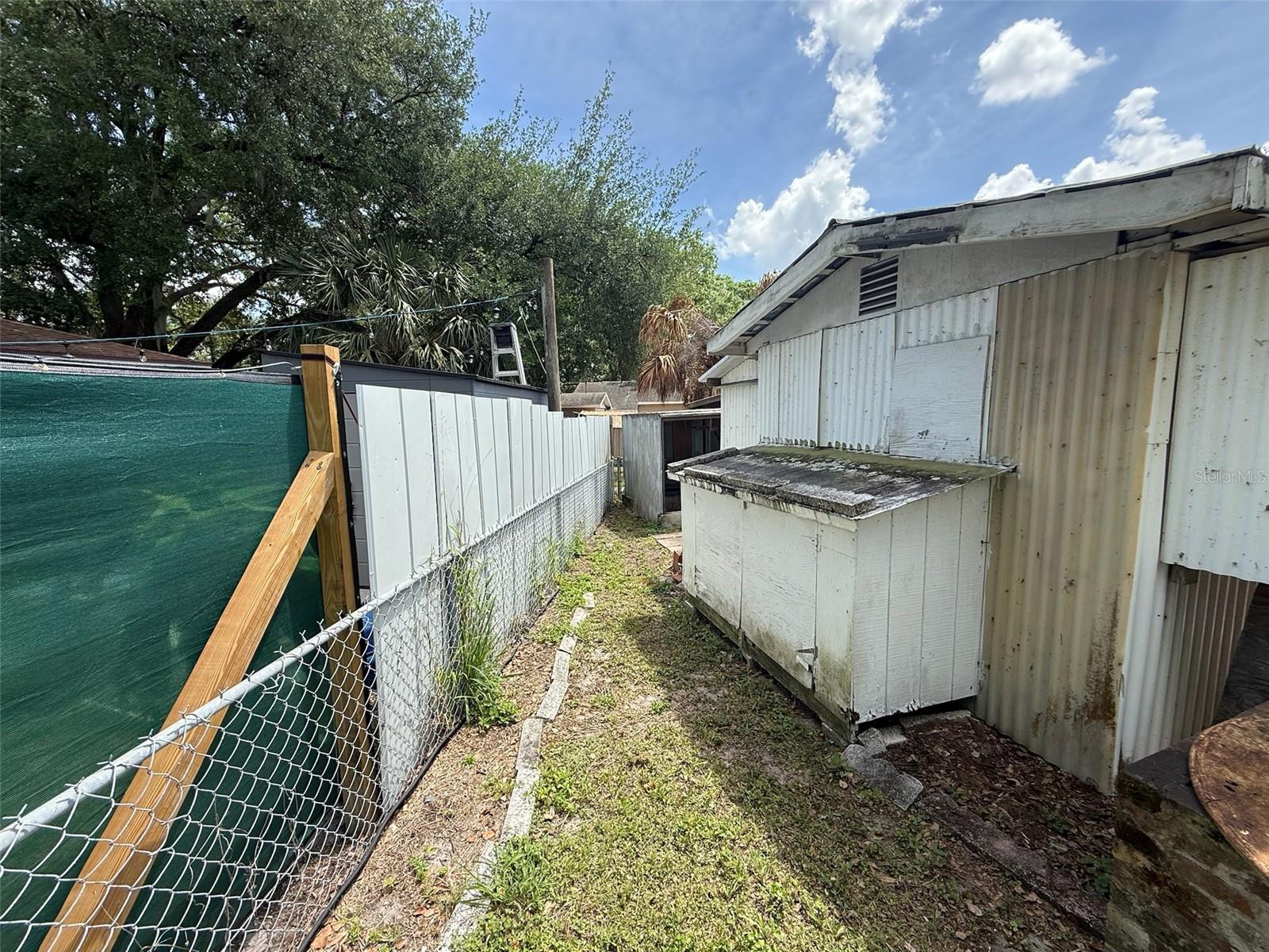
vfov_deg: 85.7
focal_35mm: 14
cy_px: 476
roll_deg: +0.2
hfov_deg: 102.1
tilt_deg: -6.0
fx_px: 513
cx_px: 634
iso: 50
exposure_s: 1/876
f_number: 2.2
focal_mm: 2.22
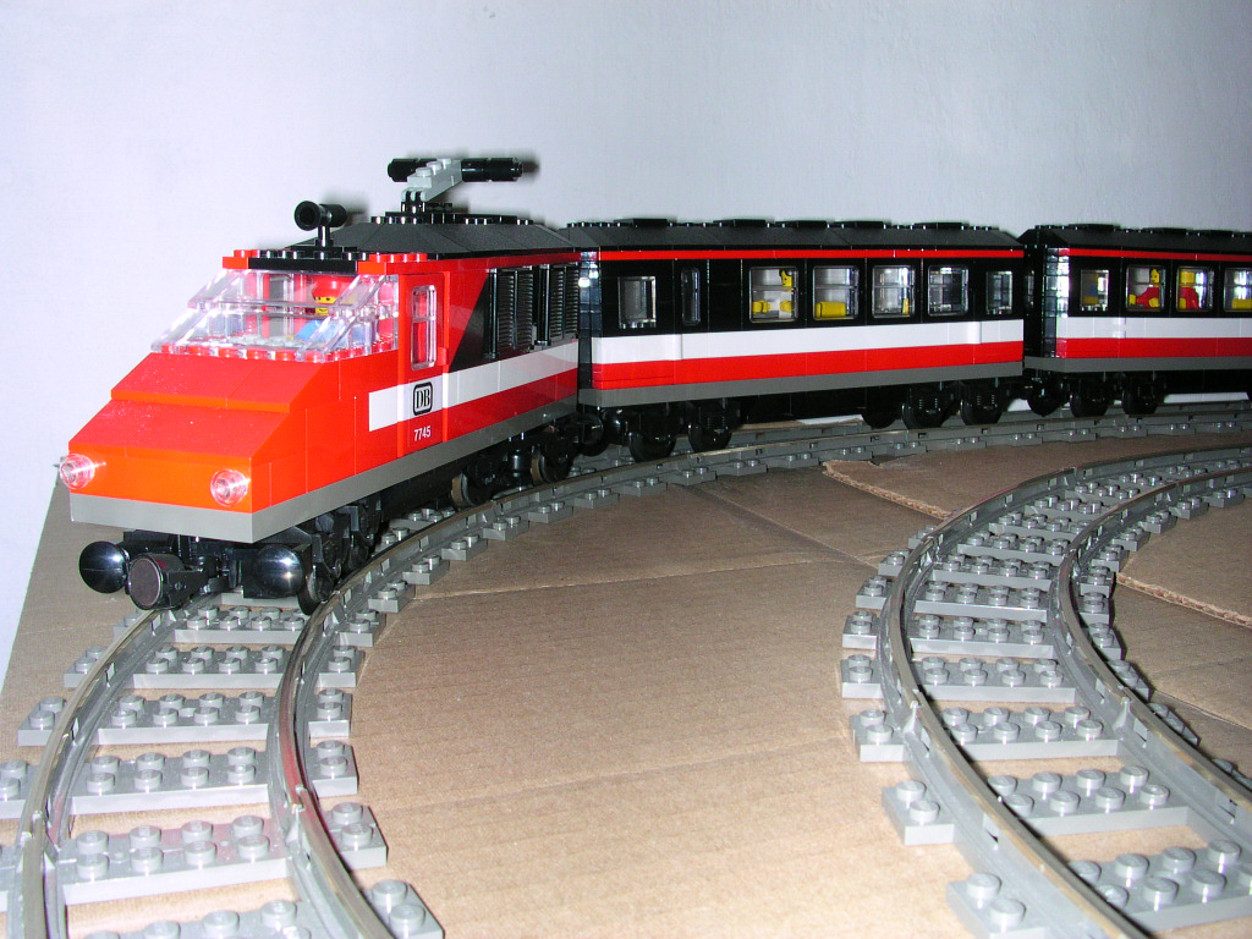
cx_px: 626
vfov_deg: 38.7
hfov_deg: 50.1
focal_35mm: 37
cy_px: 470
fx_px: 1338
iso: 100
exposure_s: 1/60
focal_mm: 5.6
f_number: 4.5
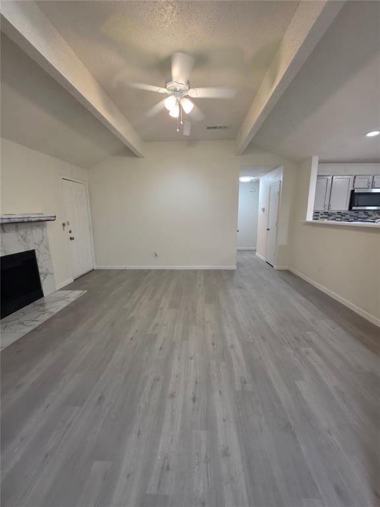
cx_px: 190
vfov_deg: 106.2
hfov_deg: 89.9
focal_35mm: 13
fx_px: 190
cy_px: 254
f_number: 1.9
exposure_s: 1/60
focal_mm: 2.2
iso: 100
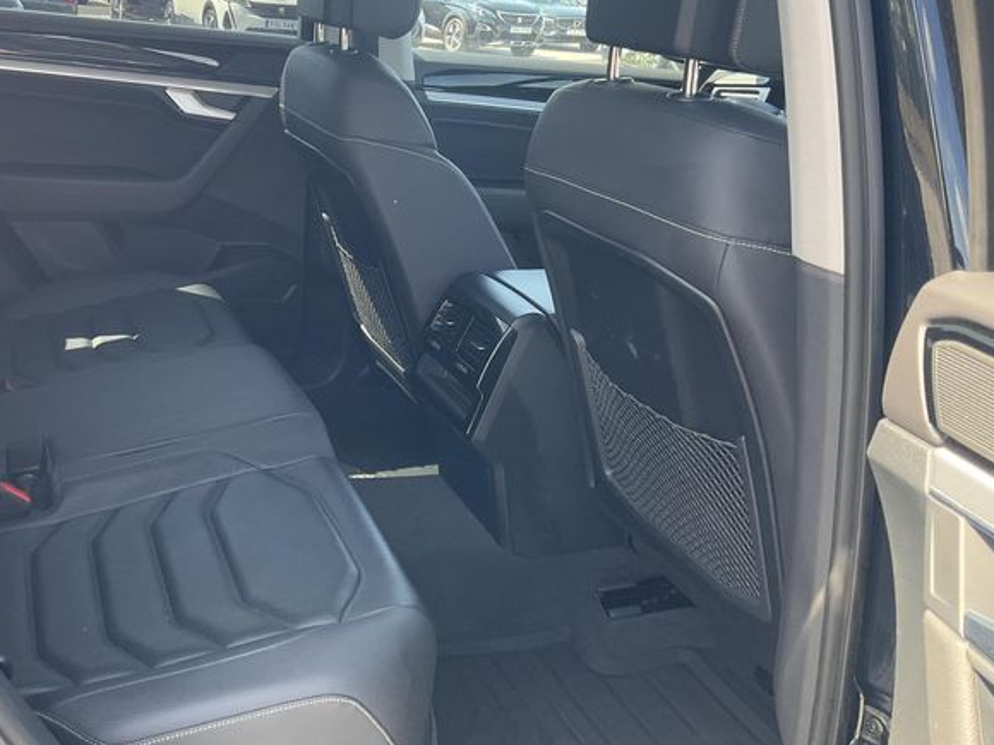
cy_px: 289
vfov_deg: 35.8
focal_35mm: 40
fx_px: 1149
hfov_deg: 45.9
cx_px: 312
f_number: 1.8
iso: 40
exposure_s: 1/122
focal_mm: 3
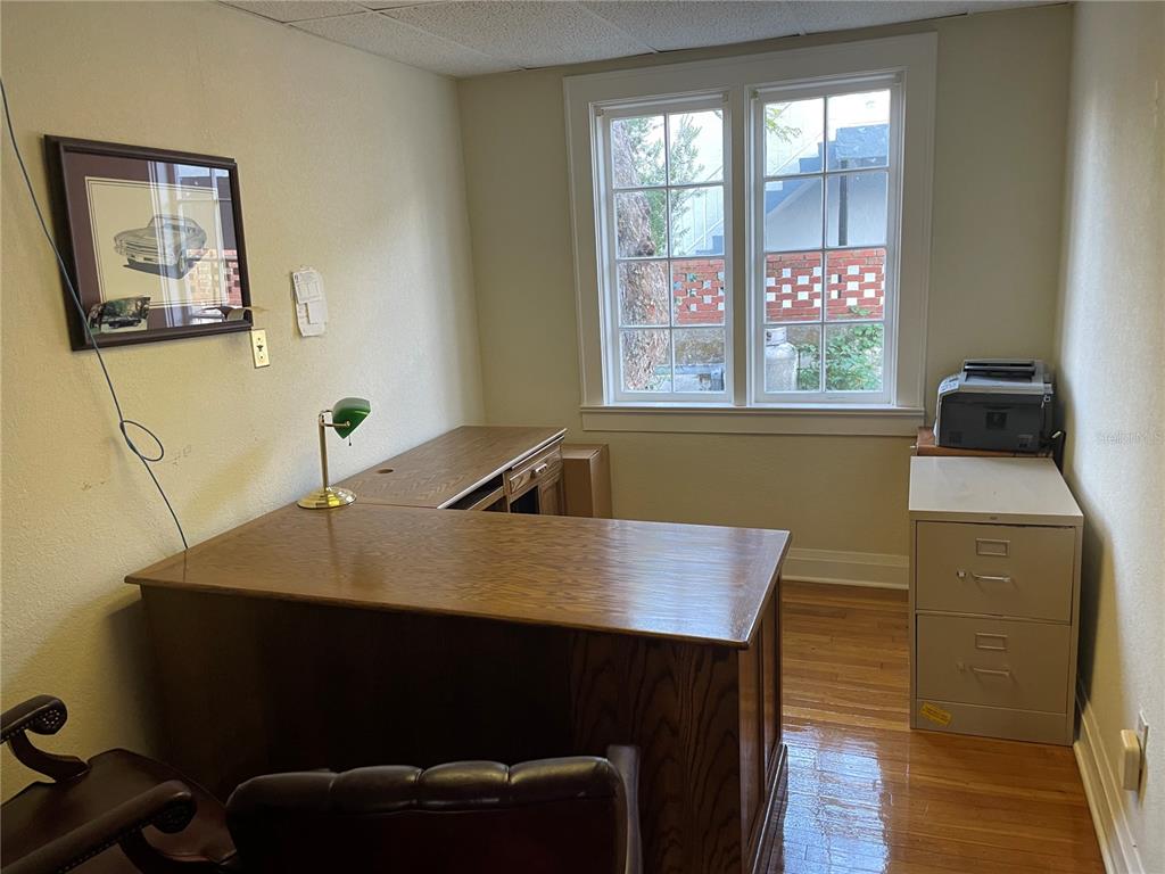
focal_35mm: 26
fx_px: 875
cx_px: 582
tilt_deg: -12.9
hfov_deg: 67.3
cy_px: 437
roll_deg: +3.6
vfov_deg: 53.1
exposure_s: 1/60
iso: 125
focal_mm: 4.2
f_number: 1.6
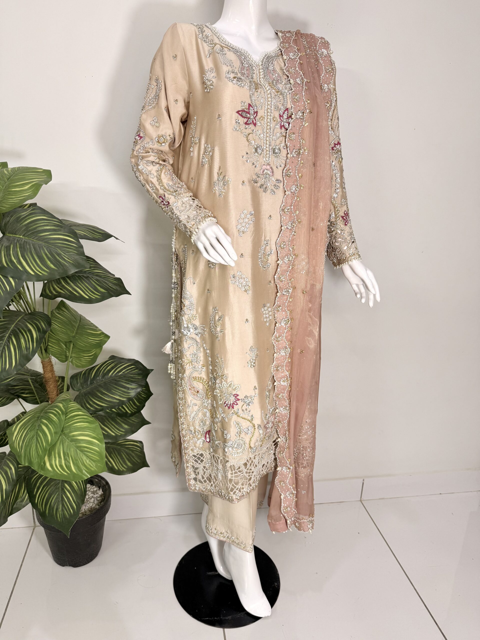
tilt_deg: -16.8
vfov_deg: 71.6
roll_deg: -2.4
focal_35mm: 24
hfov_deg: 56.8
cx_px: 240
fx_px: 444
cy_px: 320
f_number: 1.78
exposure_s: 1/100
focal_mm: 6.76
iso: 125
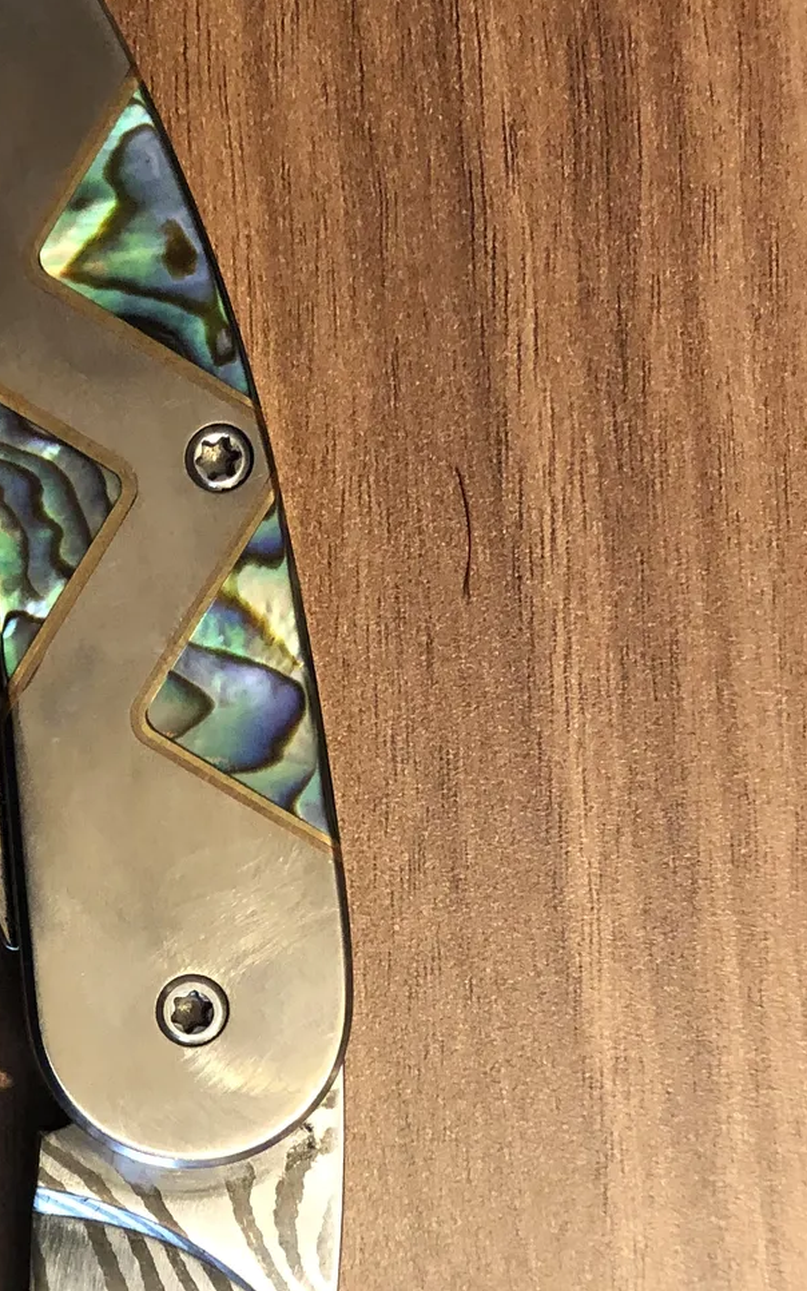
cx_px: -90
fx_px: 2076
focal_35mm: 59
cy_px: 1034
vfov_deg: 33.5
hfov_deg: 20.9
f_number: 1.8
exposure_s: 1/8
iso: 80
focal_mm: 4
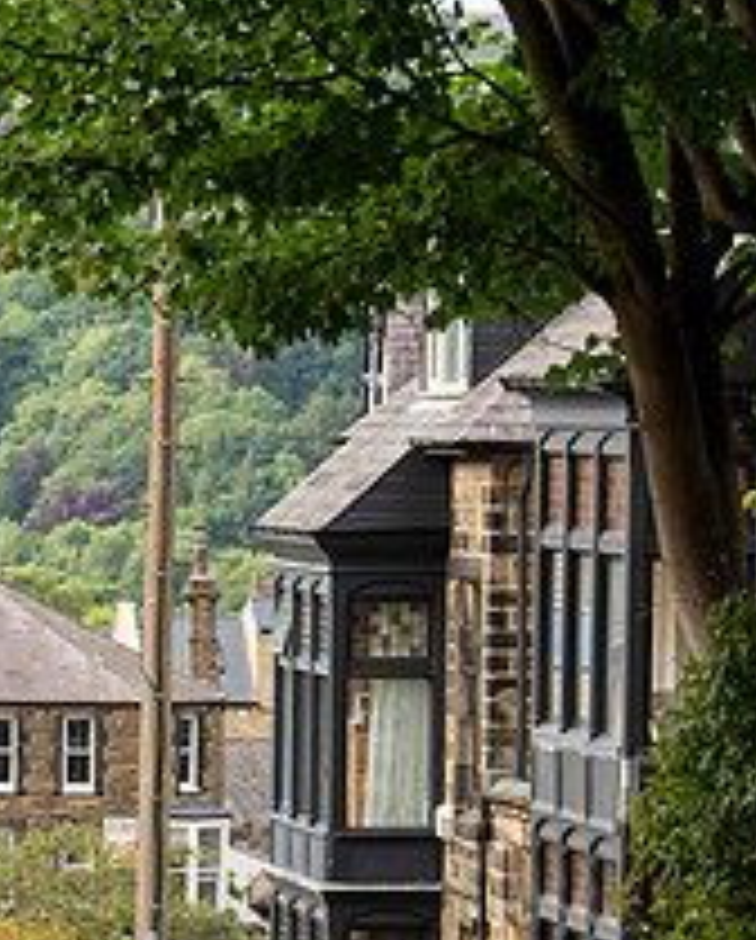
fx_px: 7948
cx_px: -545
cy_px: 929
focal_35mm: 285
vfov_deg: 6.7
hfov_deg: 5.4
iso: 400
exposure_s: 1/640
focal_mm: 95
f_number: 4
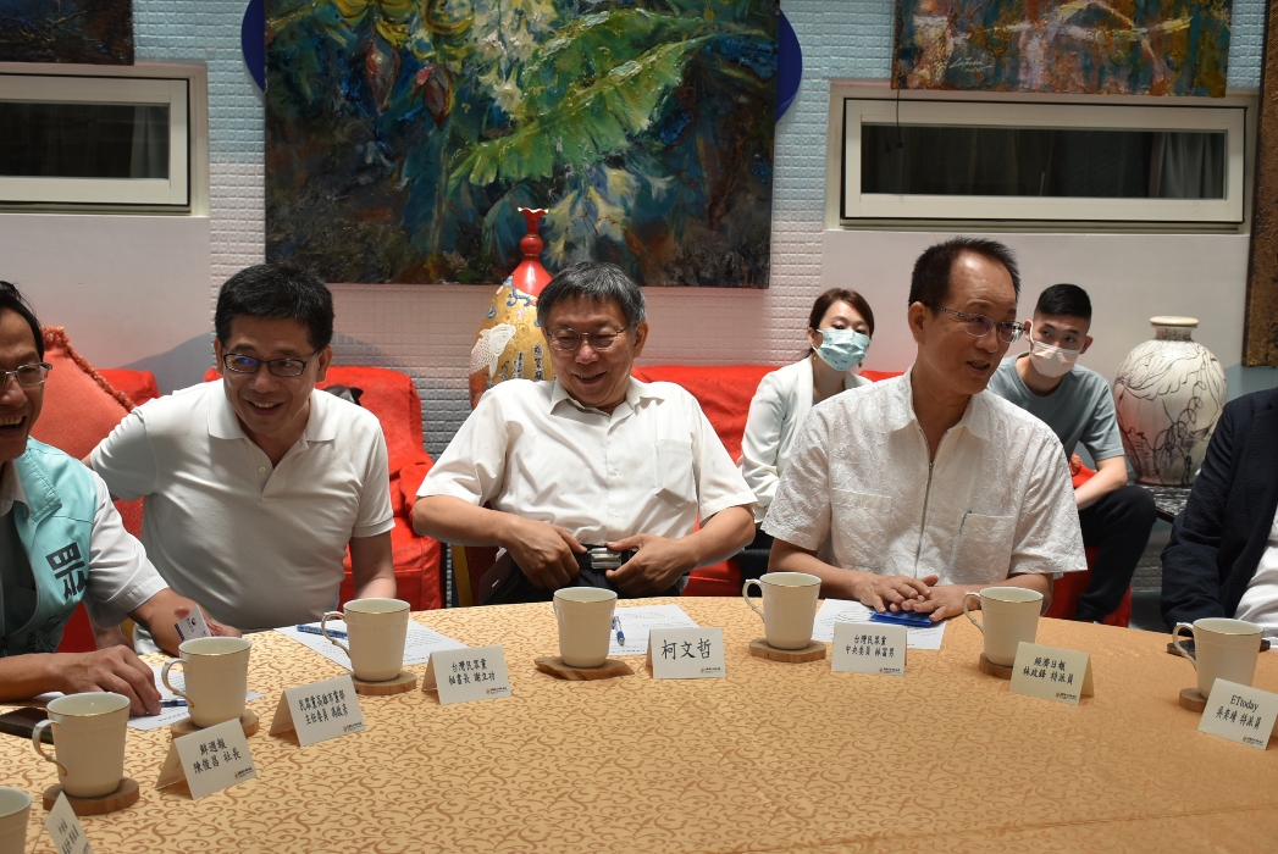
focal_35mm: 51
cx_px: 639
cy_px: 427
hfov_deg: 38.9
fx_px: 1812
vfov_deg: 26.5
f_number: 5.6
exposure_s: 1/125
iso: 400
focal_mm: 34
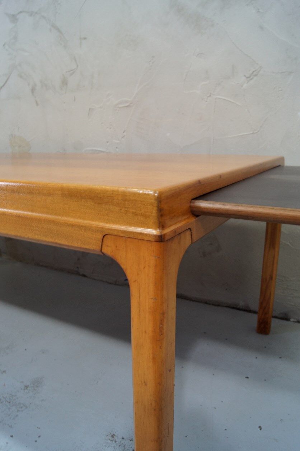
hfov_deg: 47.9
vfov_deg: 67.4
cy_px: 226
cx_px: 150
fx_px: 338
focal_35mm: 27
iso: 400
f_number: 8
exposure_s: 1/8
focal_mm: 18
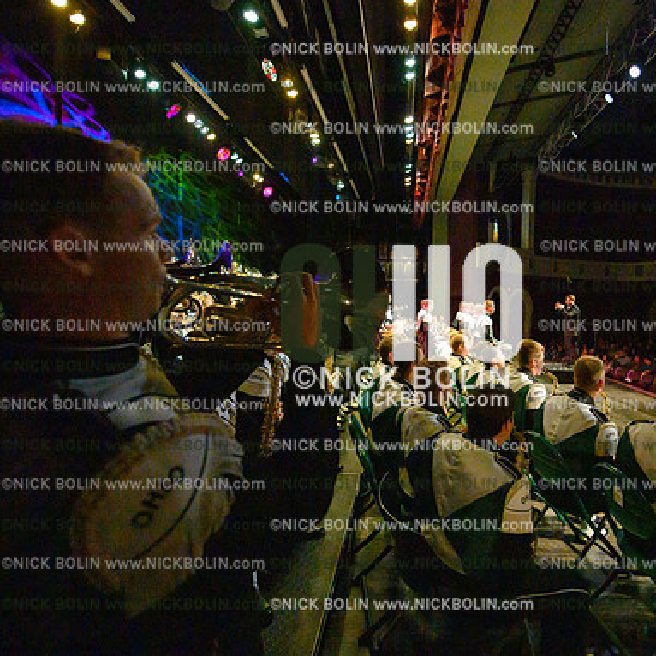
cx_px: 401
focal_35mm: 18
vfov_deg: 80.7
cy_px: 326
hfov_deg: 79.6
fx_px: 386
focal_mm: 14
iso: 25600
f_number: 2.8
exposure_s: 1/2500
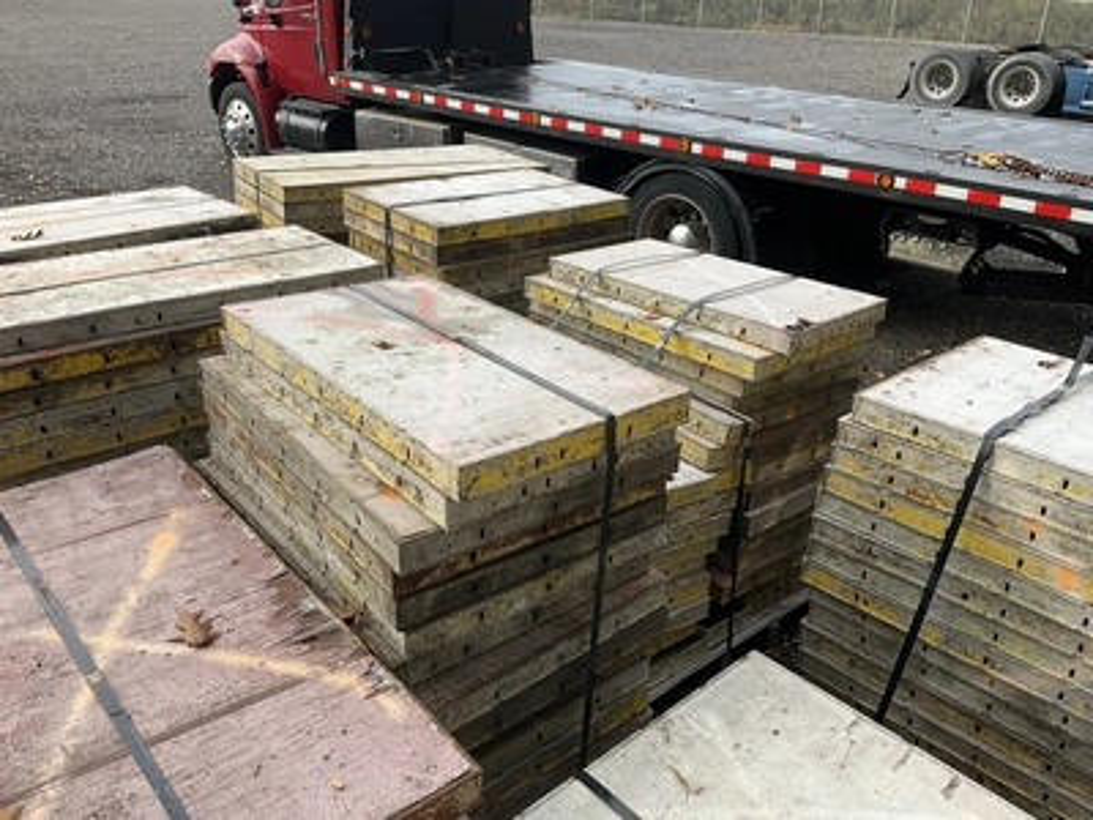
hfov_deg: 61.7
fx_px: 916
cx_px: 546
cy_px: 410
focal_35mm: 29
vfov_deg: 48.2
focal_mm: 3
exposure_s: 1/406
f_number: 1.8
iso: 25
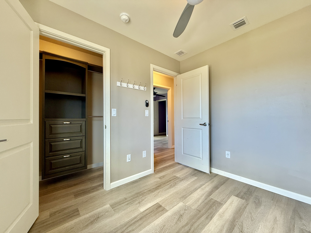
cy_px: 116
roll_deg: +0.4
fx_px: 126
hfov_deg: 102.1
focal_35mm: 14
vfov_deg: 85.7
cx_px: 156
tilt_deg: +1.3
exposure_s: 1/120
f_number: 2.2
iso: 160
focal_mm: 2.22
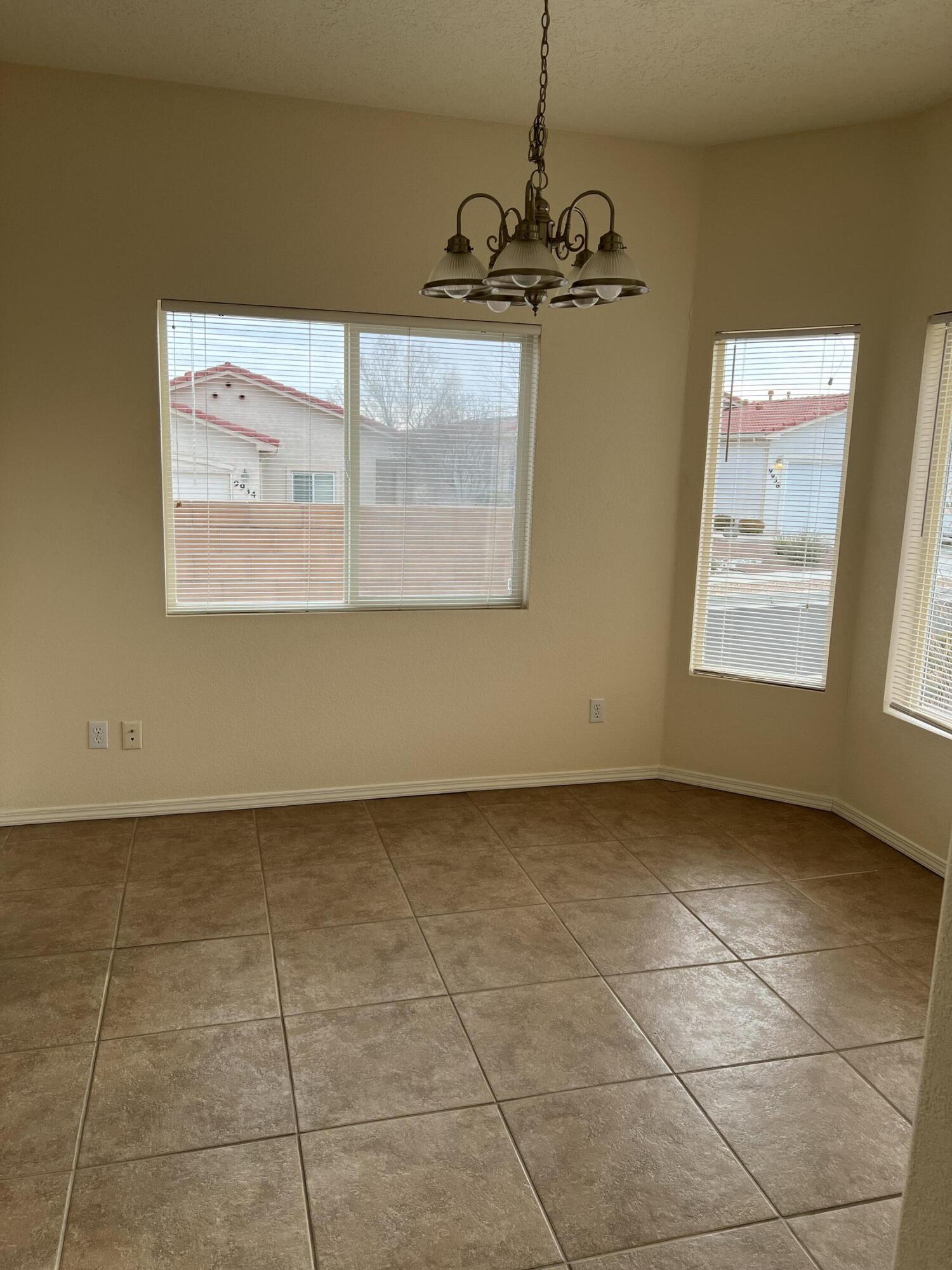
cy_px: 635
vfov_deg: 67.3
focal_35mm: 26
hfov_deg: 53.1
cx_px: 476
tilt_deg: -9.6
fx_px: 953
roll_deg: -1.4
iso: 50
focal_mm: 5.7
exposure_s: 1/308
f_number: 1.5
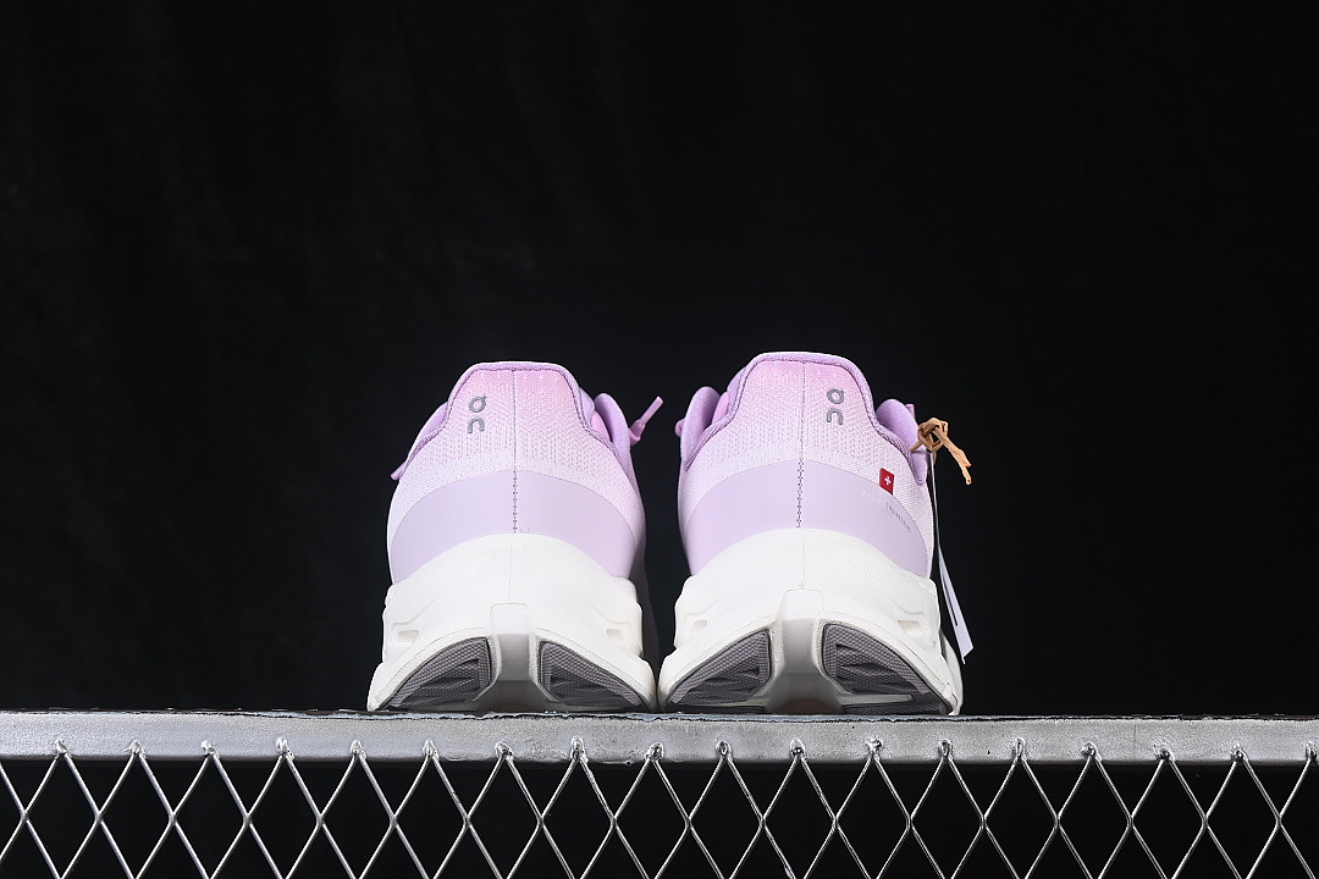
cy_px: 440
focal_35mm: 75
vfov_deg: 18.2
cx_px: 660
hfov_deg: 27.0
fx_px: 2748
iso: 160
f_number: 8
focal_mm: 50
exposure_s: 1/80
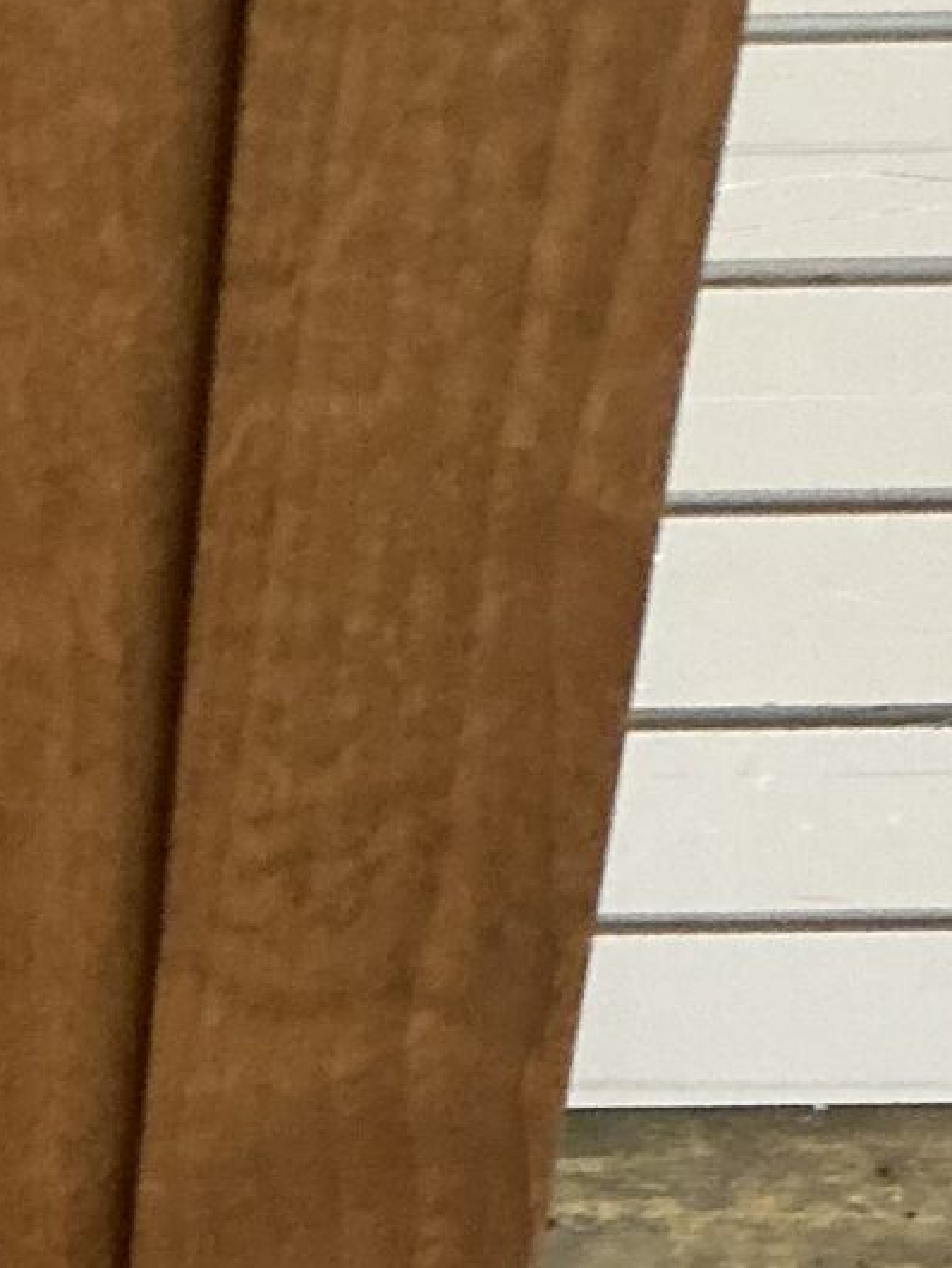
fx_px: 5130
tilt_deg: -37.5
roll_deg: -0.7
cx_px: -301
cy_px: 163
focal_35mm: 140
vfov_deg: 14.0
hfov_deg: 10.4
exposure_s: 1/60
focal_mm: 3
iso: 200
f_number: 1.8
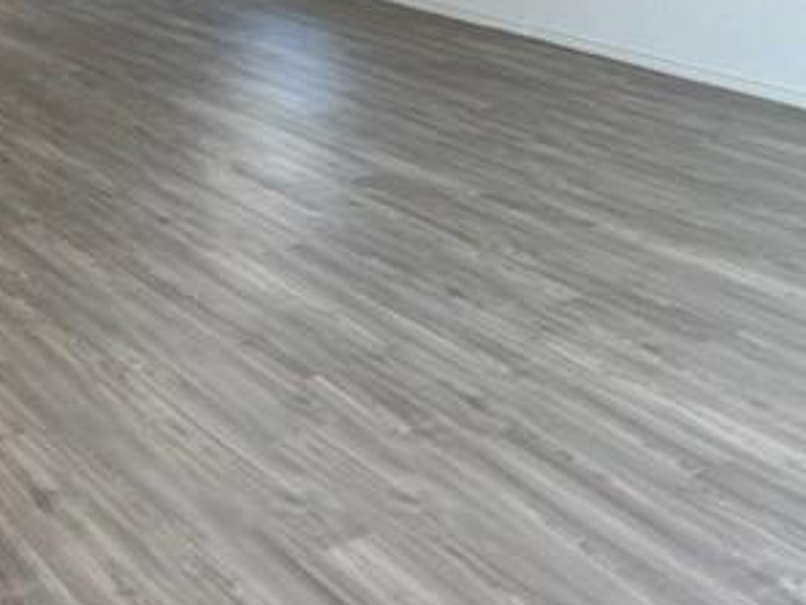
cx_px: 111
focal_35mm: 56
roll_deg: -0.4
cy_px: 14
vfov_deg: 25.0
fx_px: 1304
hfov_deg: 32.9
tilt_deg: -11.5
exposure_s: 1/232
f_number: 1.5
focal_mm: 5.7
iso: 50
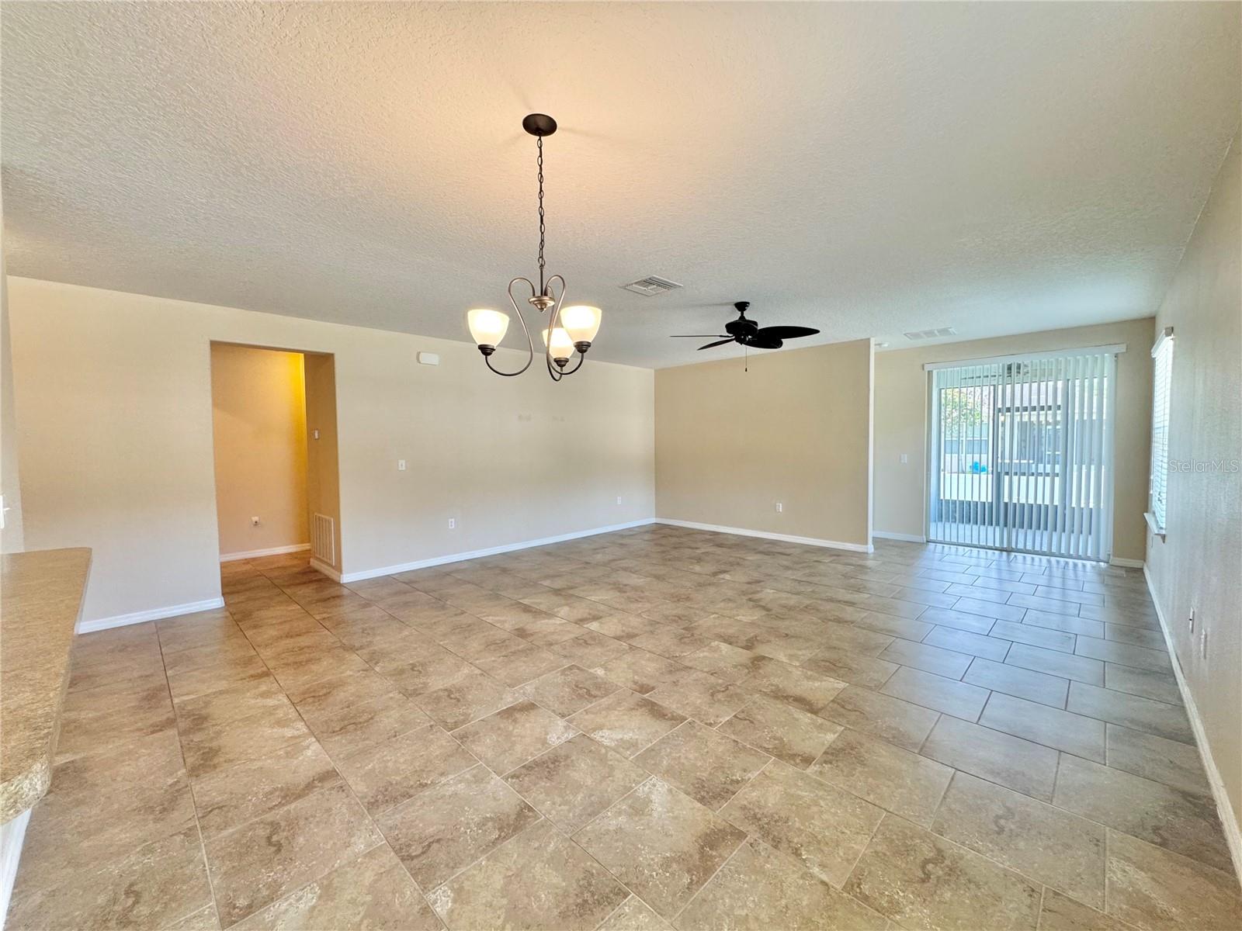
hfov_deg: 102.1
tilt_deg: -2.8
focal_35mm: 14
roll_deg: +0.5
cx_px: 621
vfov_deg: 85.7
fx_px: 502
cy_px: 466
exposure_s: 1/120
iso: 200
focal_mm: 2.22
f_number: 2.2
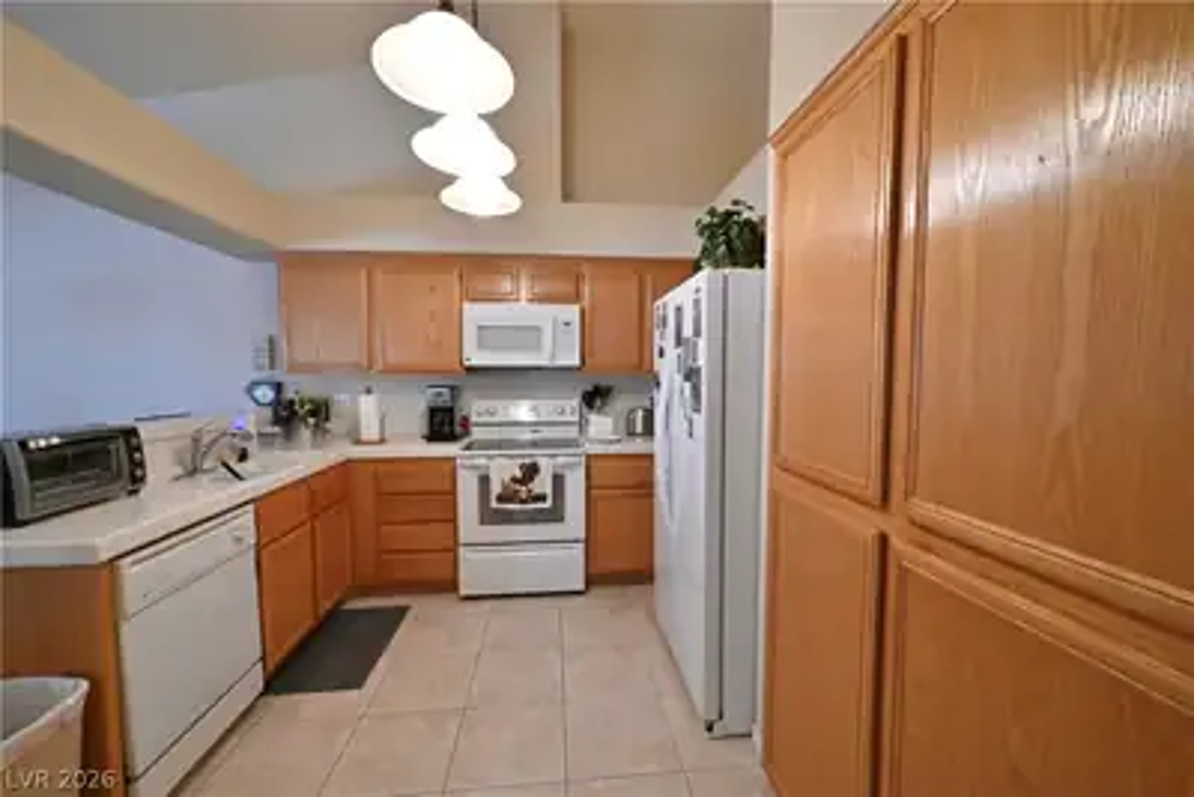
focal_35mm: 14
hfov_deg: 104.2
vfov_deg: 81.3
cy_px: 398
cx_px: 597
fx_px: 464
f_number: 22
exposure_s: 1/30
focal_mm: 14
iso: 10000
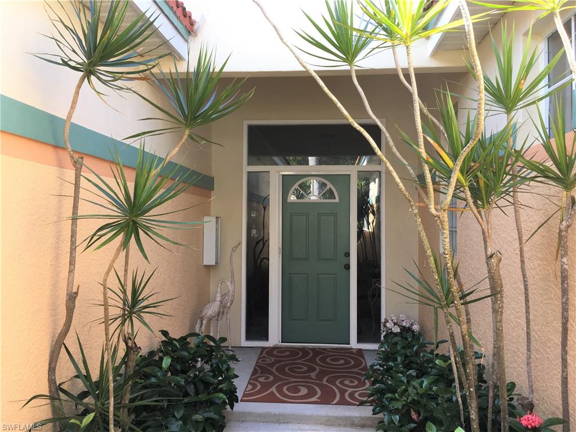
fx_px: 483
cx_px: 288
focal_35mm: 29
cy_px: 216
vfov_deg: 48.2
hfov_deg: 61.7
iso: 32
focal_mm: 4.15
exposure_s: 1/120
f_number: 2.2
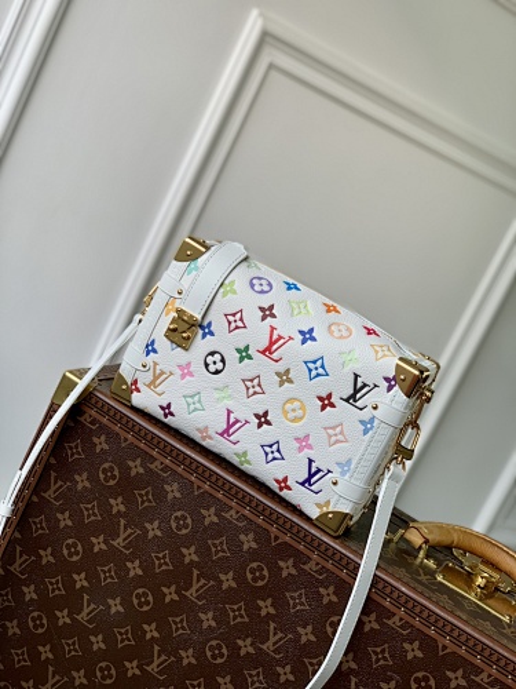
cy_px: 344
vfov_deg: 36.8
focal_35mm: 52
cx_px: 258
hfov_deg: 28.0
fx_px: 1034
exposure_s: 1/122
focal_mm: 6
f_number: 2.4
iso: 20
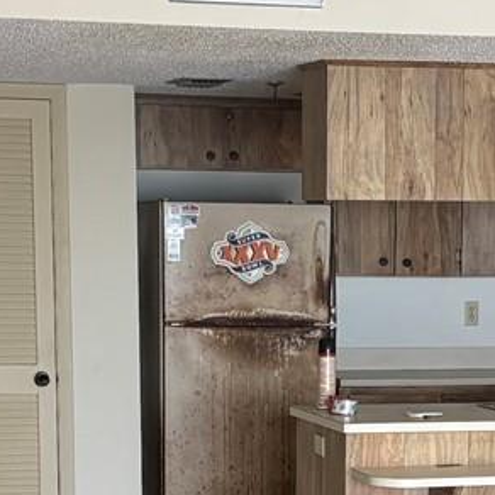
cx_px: 334
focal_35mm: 126
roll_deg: -1.0
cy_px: 620
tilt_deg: -8.3
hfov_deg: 13.8
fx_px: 2038
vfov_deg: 13.4
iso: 125
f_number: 1.6
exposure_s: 1/85
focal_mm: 5.96
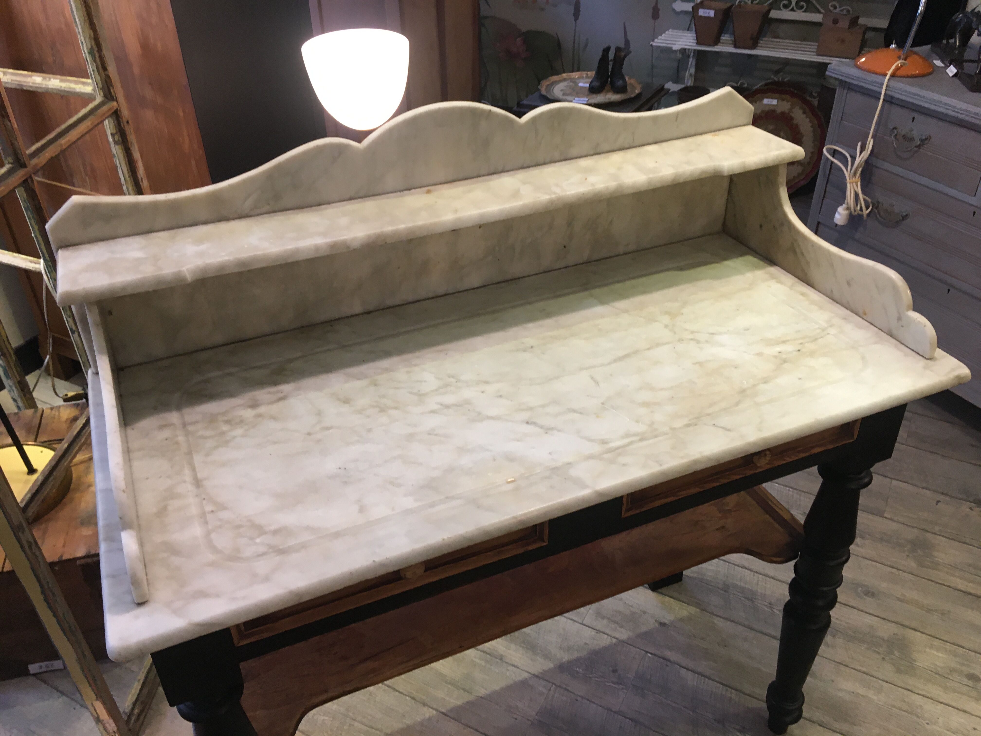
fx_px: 822
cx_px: 490
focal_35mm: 29
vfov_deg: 48.2
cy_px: 368
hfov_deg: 61.7
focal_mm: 4.15
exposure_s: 1/33
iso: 100
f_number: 2.2
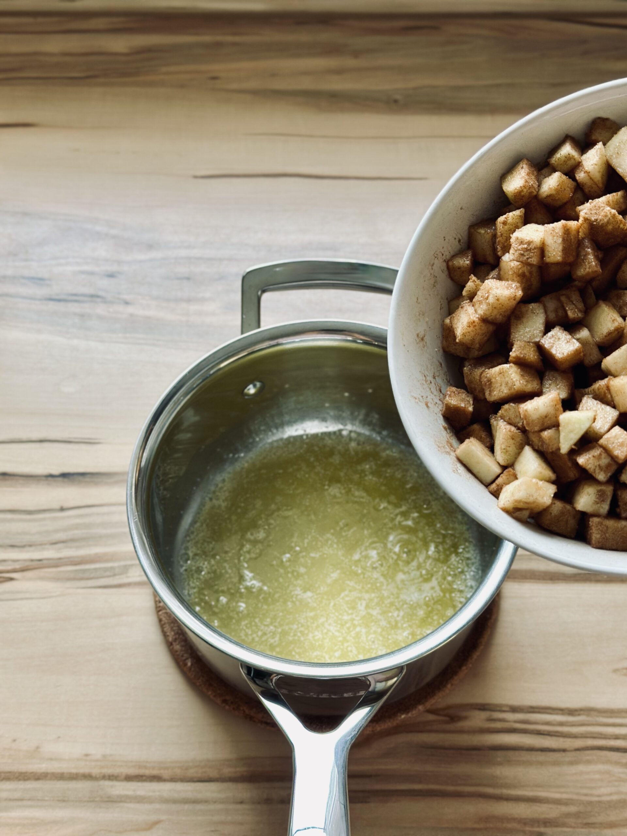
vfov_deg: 39.7
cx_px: 314
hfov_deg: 30.3
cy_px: 418
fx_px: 1159
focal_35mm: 48
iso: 125
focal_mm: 6.86
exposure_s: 1/121
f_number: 1.78
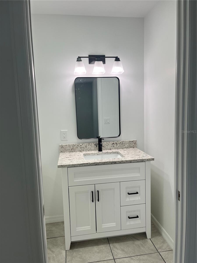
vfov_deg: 67.3
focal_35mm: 26
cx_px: 98
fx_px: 197
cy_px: 132
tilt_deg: -4.8
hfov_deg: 53.1
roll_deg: +1.6
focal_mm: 5.1
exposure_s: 1/133
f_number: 1.6
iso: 32
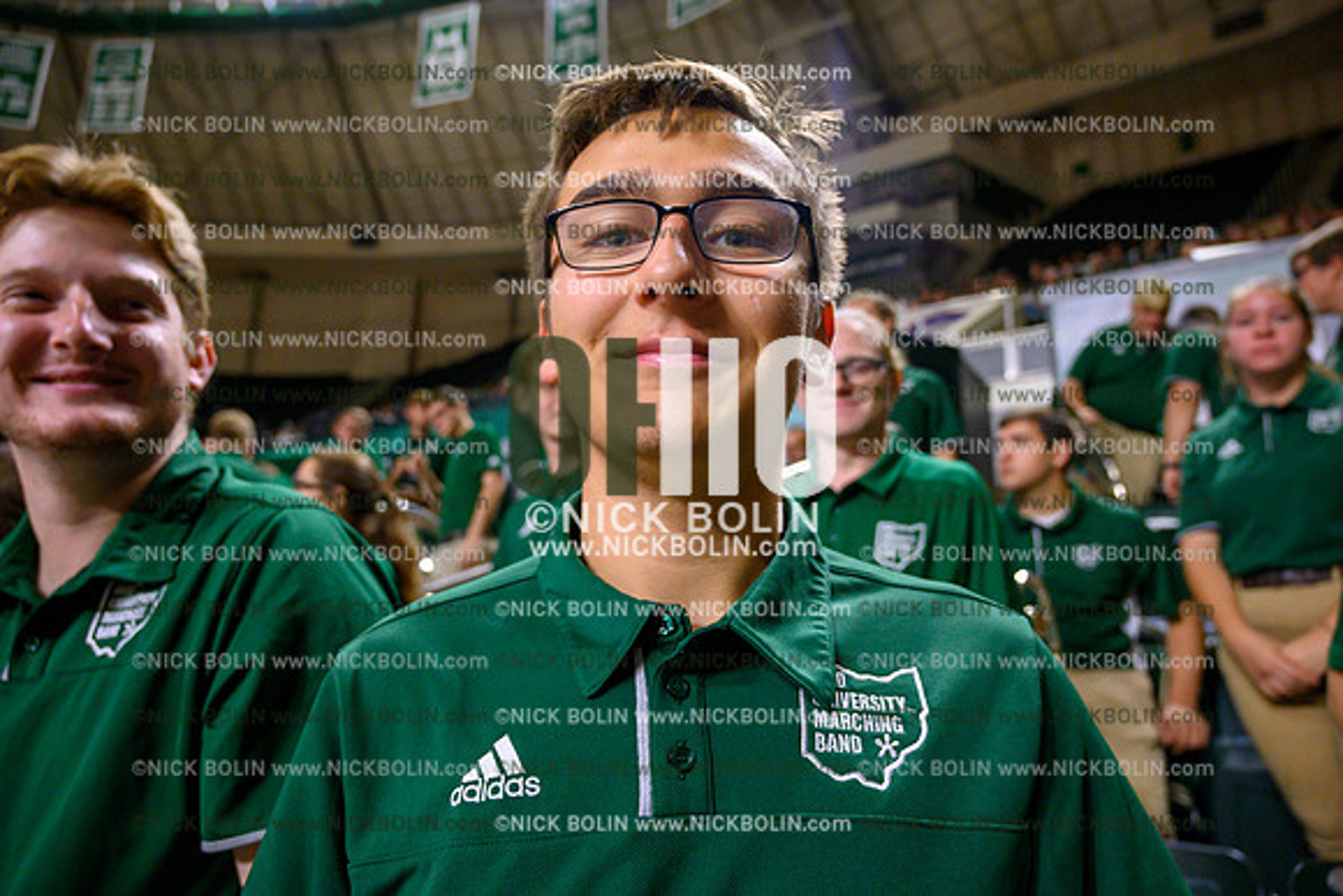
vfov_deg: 53.2
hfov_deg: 73.7
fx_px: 896
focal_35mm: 24
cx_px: 672
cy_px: 448
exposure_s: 1/200
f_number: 4.5
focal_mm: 24
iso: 3200
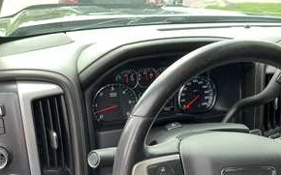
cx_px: 167
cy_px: 134
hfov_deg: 48.0
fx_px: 314
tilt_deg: -27.7
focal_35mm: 41
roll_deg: -0.9
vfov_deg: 30.6
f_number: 1.8
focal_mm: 3
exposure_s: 1/122
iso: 32
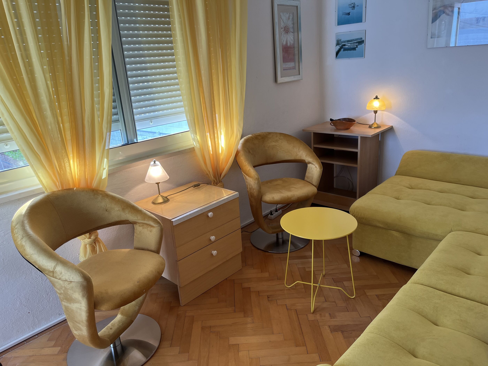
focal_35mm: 26
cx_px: 244
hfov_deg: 67.3
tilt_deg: -19.1
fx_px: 367
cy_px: 183
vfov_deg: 53.1
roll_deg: +3.8
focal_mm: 5.1
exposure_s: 1/100
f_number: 1.6
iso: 40
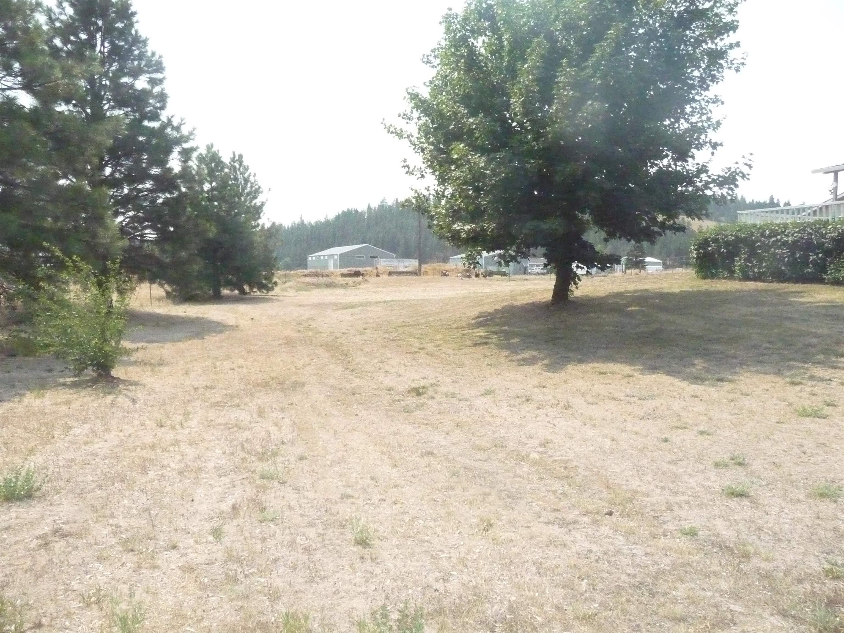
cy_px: 316
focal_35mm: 28
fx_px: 683
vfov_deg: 49.7
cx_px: 422
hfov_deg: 63.4
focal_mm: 4.7
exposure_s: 1/2000
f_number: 8
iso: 1600
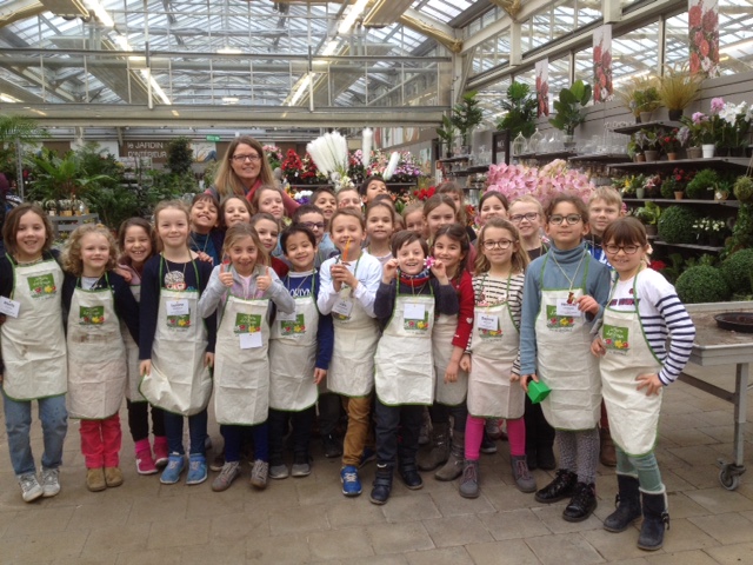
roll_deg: +1.2
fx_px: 761
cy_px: 282
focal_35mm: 35
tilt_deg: -12.3
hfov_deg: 52.6
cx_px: 376
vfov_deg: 40.7
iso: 80
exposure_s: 1/120
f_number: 2.4
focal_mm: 4.28
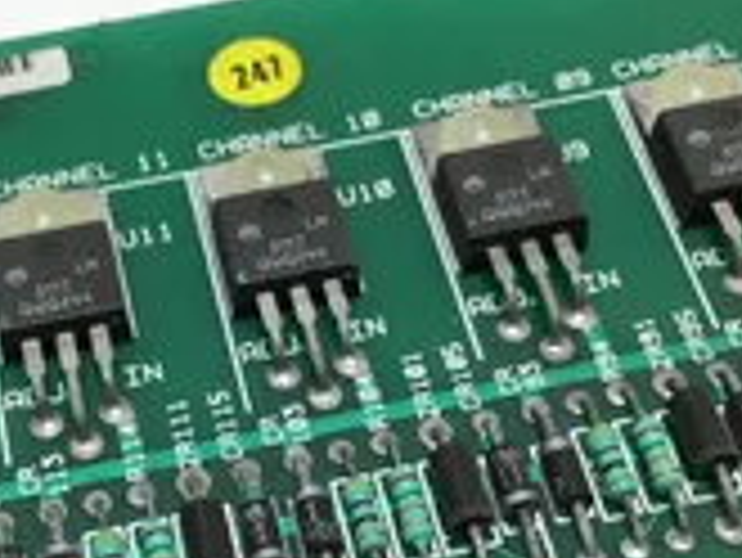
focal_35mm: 75
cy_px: 472
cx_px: 315
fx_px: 1609
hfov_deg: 25.9
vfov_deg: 19.4
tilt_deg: -55.0
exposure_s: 1/120
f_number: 2.4
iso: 32
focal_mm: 3.3
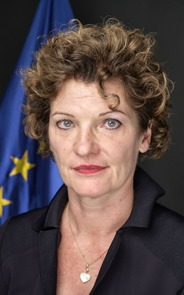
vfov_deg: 31.1
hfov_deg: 19.7
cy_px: 147
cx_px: 94
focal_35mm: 66
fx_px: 530
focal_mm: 42.9
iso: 400
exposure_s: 1/200
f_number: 5.6
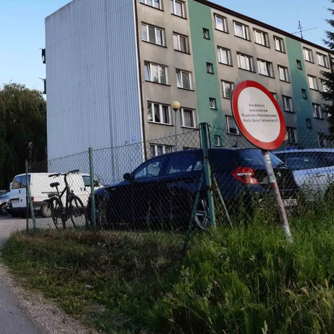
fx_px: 448
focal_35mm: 41
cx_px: 40
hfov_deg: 38.4
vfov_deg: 40.4
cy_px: 112
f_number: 1.7
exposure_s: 1/751
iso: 40
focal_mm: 3.92
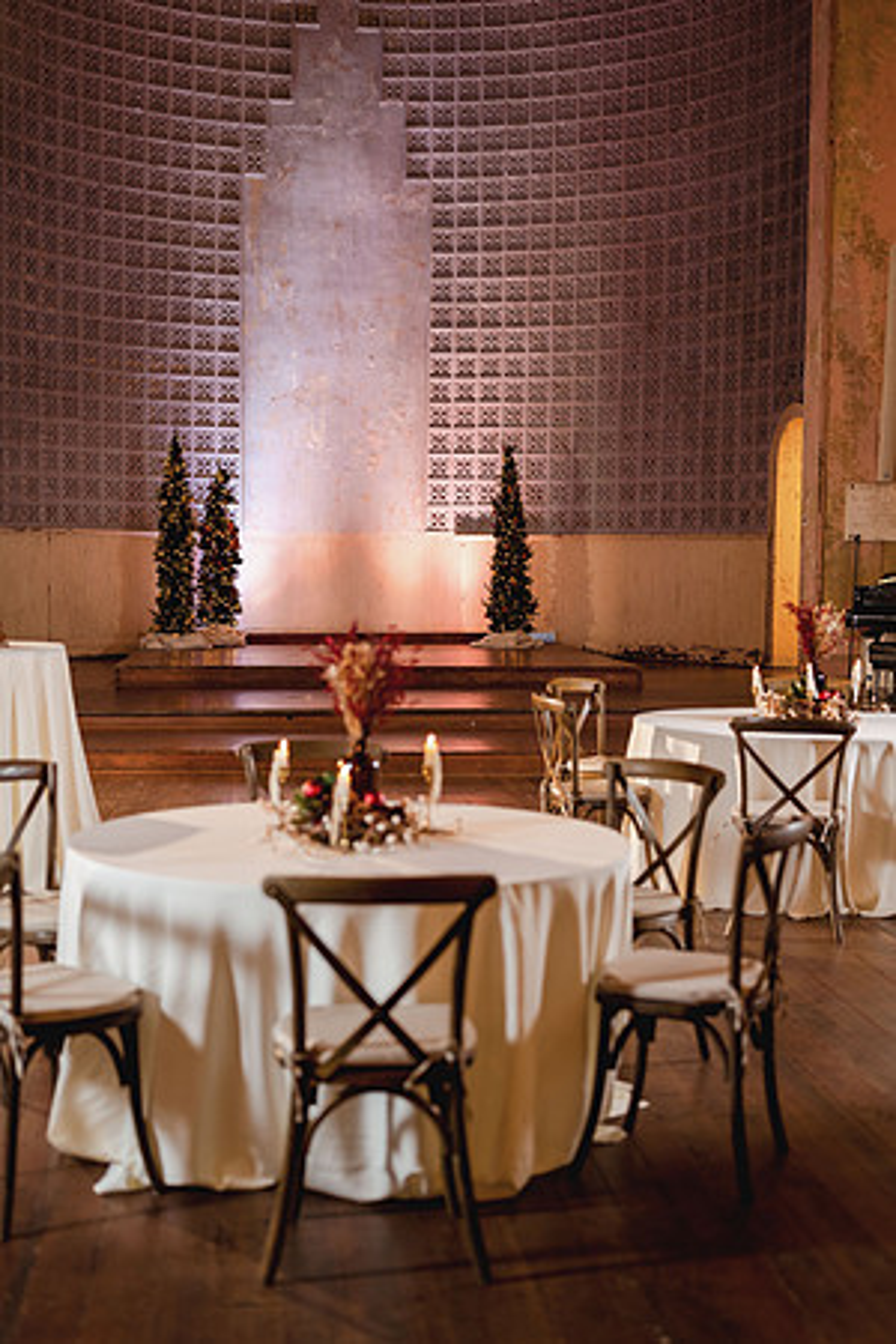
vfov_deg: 39.6
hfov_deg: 27.0
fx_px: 1867
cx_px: 448
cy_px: 672
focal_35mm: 50
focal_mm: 50
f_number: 2.2
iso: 400
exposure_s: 1/100
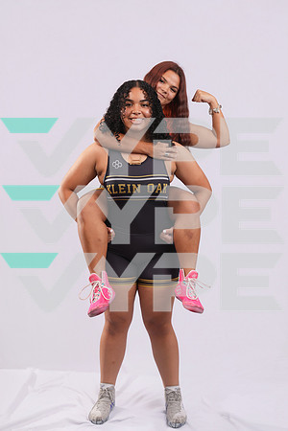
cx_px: 144
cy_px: 216
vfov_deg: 41.9
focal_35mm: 47
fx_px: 564
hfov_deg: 28.6
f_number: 9
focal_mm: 47
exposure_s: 1/160
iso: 100
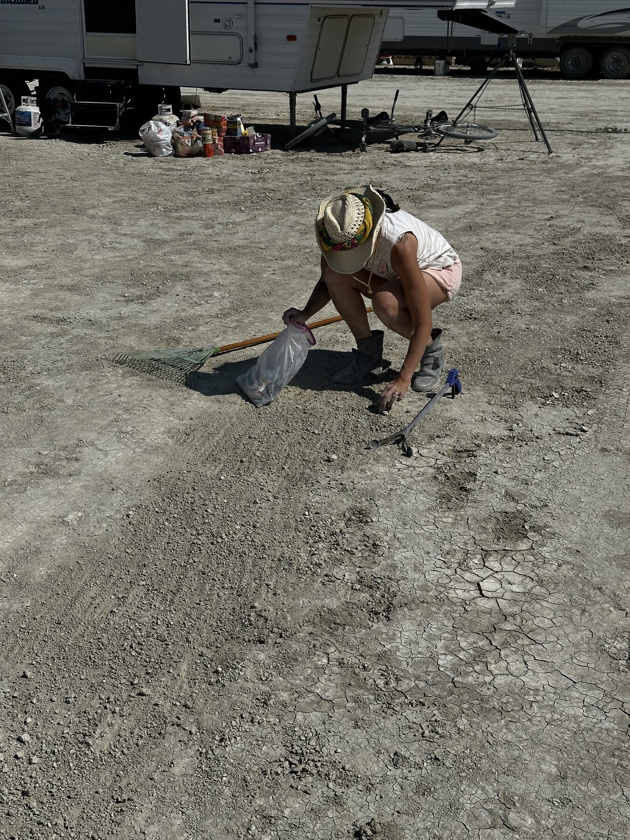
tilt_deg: -19.5
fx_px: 1165
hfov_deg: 30.3
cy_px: 420
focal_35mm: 48
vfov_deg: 39.7
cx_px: 315
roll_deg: -1.0
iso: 64
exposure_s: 1/13699
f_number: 1.78
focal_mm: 6.86
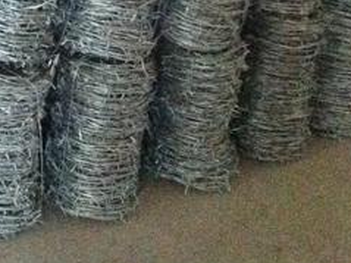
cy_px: -287
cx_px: -239
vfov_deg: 9.2
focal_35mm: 150
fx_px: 1520
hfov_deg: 12.3
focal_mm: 3.85
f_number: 2.8
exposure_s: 1/17
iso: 800
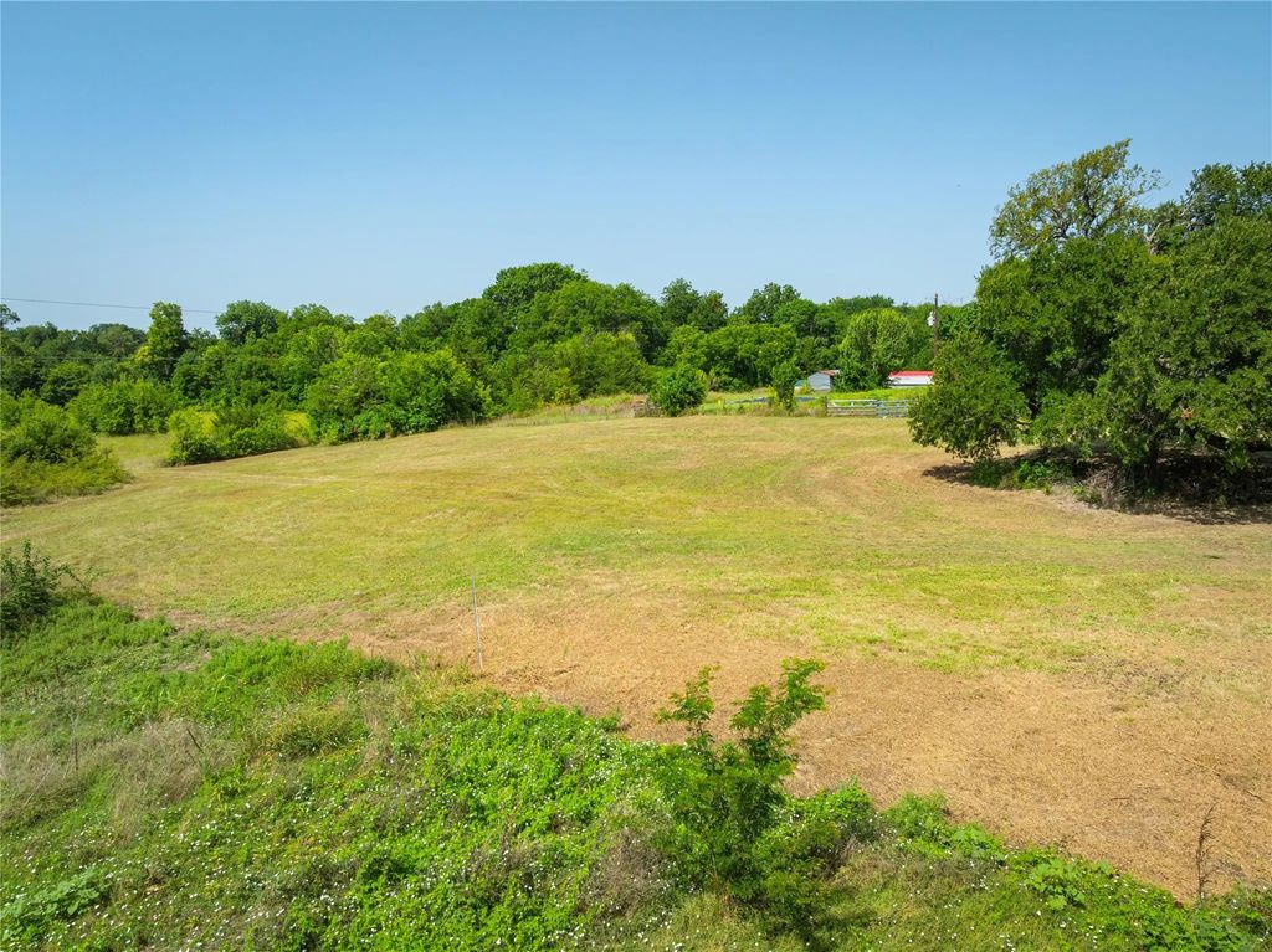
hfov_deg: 71.6
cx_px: 636
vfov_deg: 56.8
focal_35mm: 24
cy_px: 476
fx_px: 881
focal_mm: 12.29
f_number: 7.1
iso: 100
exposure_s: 1/240
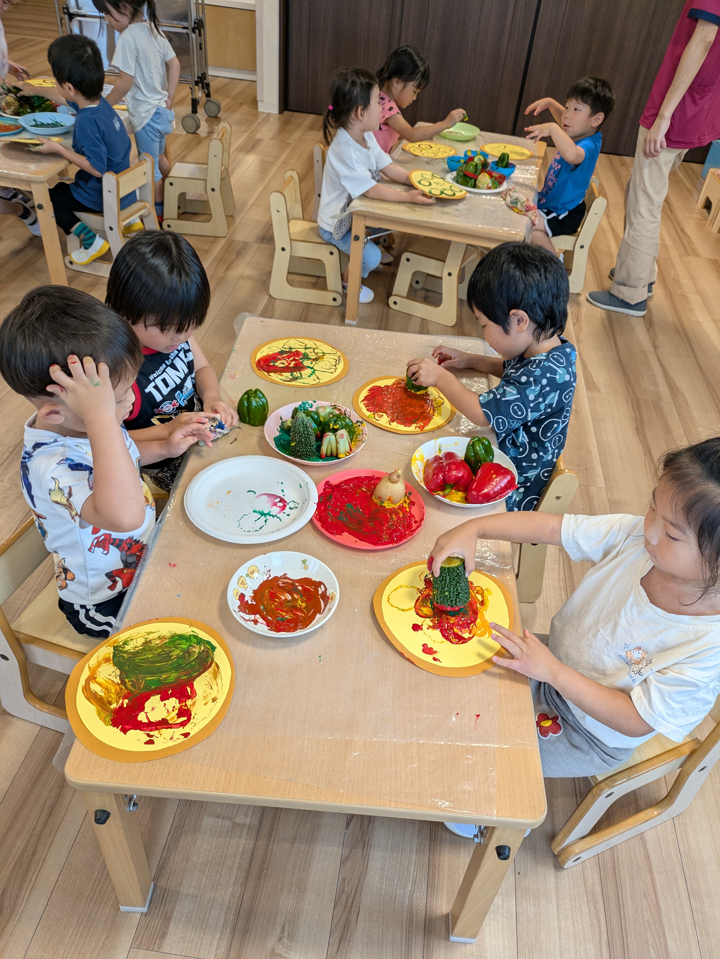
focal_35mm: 25
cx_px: 360
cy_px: 480
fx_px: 693
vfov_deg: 69.4
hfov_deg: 54.9
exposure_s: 1/120
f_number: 1.89
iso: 90
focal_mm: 5.43
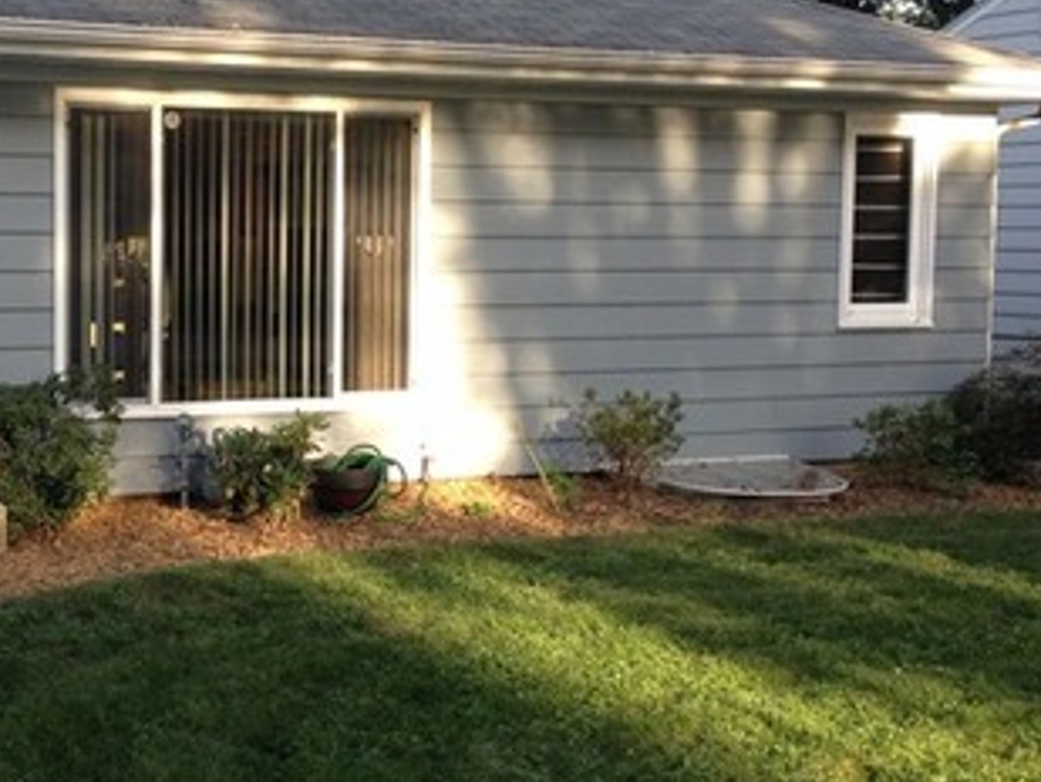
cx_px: 263
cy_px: 371
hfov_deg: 28.1
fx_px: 2046
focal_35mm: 68
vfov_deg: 21.6
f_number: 2.4
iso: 50
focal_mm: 4.28
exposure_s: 1/141
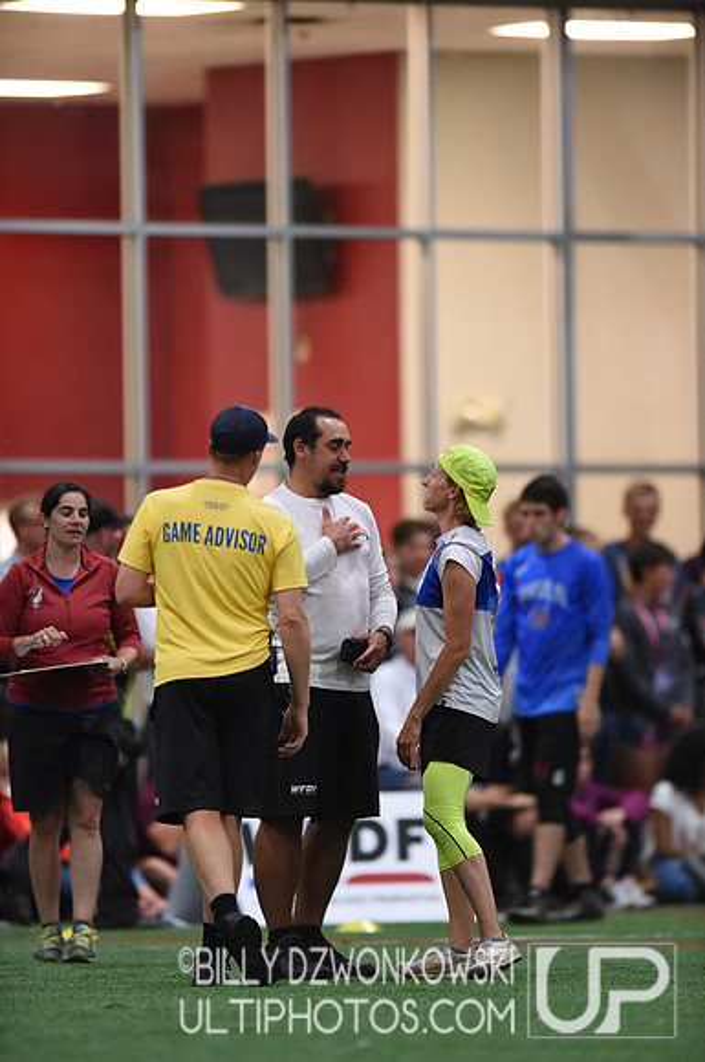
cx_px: 352
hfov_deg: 3.4
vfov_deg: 5.2
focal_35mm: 400
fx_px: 11784
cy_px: 531
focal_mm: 400
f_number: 2.8
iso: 10000
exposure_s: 1/640
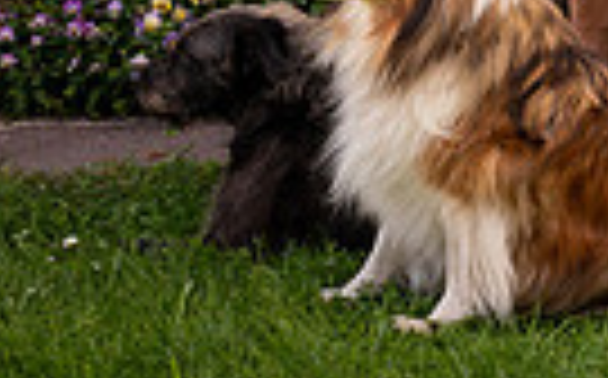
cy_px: -369
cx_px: 1027
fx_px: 2499
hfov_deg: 12.8
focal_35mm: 151
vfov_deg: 8.2
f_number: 10
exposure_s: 1/200
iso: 250
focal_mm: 34.5
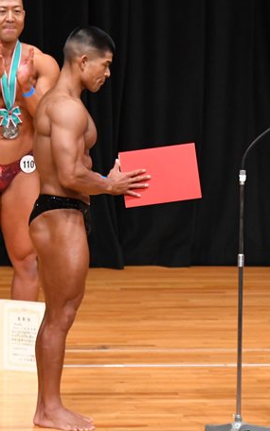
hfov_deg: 3.0
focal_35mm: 442
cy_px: 212
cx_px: 267
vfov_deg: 4.8
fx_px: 5204
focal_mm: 170
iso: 4000
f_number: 5.6
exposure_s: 1/400
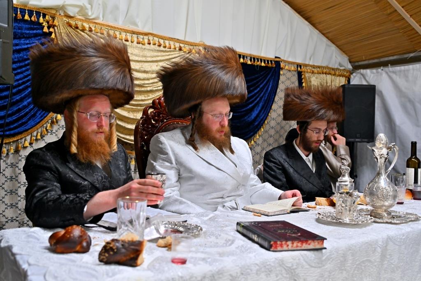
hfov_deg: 57.2
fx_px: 386
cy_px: 140
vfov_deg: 40.0
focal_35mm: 33
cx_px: 210
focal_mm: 33
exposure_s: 1/250
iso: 800
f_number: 4
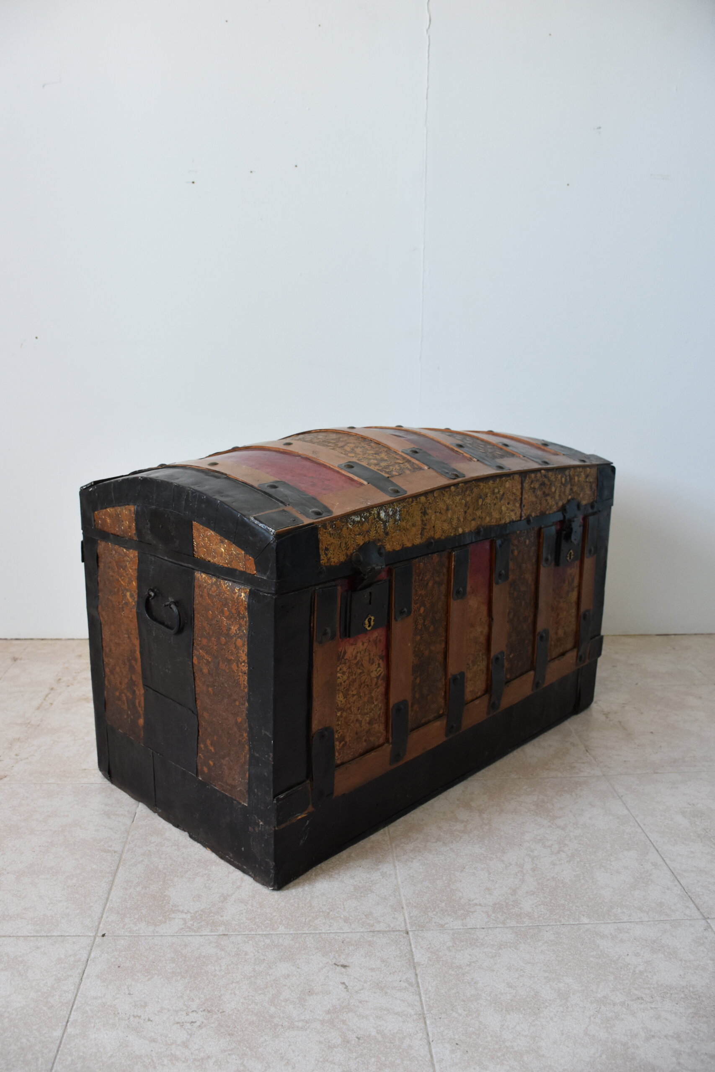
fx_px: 804
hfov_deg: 47.9
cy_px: 536
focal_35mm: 27
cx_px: 358
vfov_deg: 67.4
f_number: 4
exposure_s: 1/60
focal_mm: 18
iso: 800
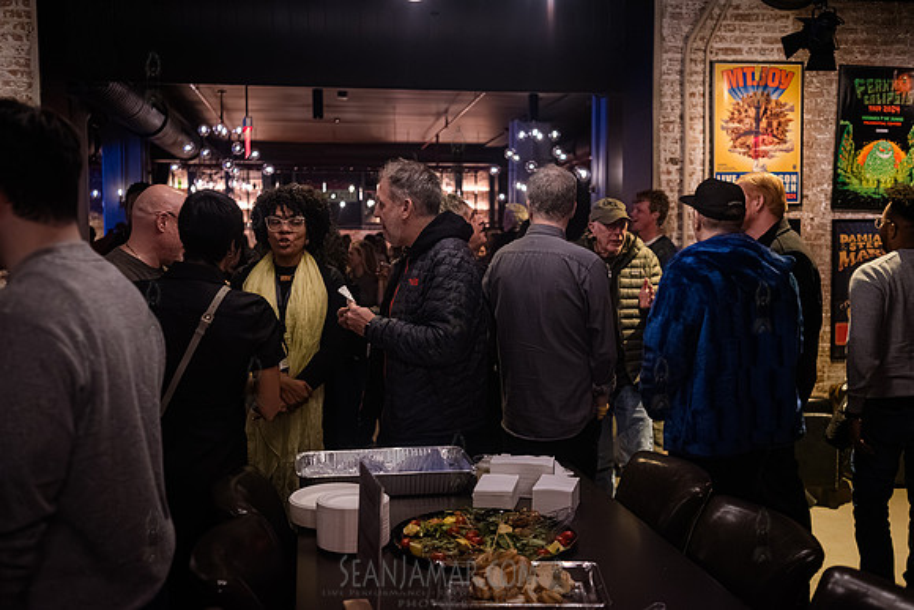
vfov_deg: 37.7
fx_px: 893
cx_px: 456
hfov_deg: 54.2
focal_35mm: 35
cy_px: 305
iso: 8000
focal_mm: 35
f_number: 3.2
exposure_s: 1/250
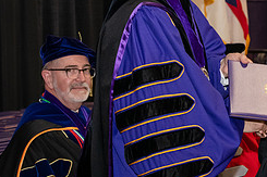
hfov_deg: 12.3
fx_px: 1230
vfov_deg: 8.2
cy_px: -15
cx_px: 244
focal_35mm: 166
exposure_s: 1/200
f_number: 5.6
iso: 2500
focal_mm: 70
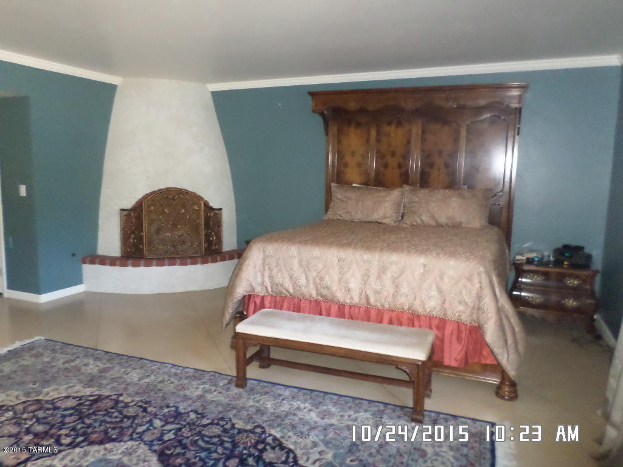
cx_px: 312
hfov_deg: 69.4
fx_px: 450
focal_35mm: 25
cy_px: 234
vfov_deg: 54.9
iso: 640
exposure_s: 1/15
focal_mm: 4.5
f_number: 2.5
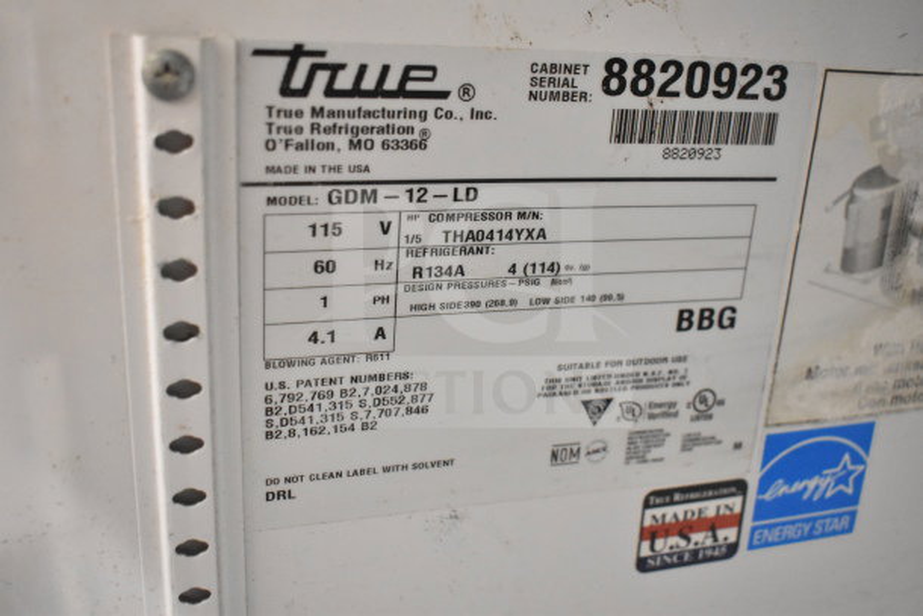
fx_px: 1000
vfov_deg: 34.2
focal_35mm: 39
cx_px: 462
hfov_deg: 49.5
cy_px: 308
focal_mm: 26
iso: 5600
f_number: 4
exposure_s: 1/40
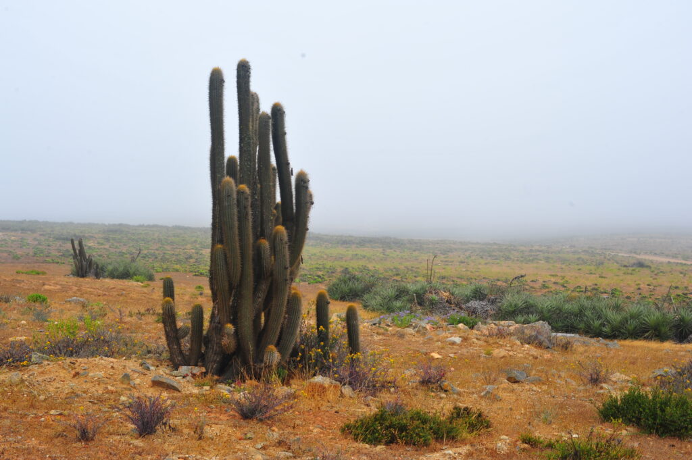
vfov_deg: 26.9
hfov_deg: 39.6
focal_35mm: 50
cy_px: 230
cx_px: 346
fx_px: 960
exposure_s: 1/60
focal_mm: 50
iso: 400
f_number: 11
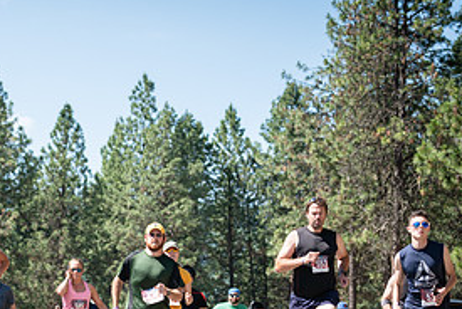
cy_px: 300
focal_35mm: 156
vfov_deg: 8.8
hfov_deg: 13.0
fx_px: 2004
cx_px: 17
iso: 125
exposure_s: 1/500
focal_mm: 74
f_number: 4
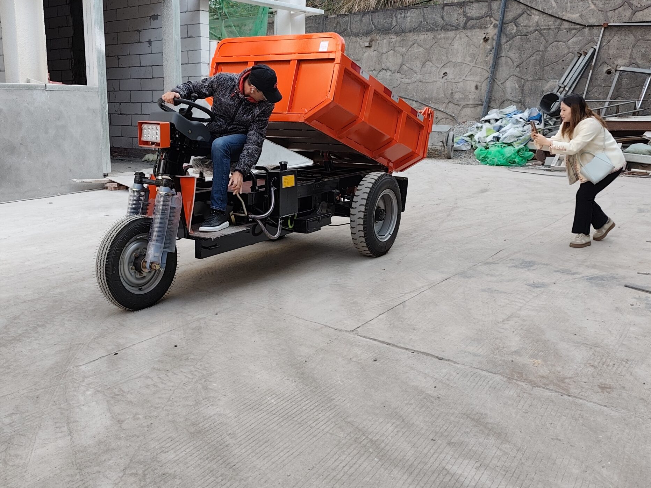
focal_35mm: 33
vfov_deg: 42.9
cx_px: 257
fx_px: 621
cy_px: 237
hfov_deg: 54.9
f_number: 1.6
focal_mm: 5.84
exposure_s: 1/124
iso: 50
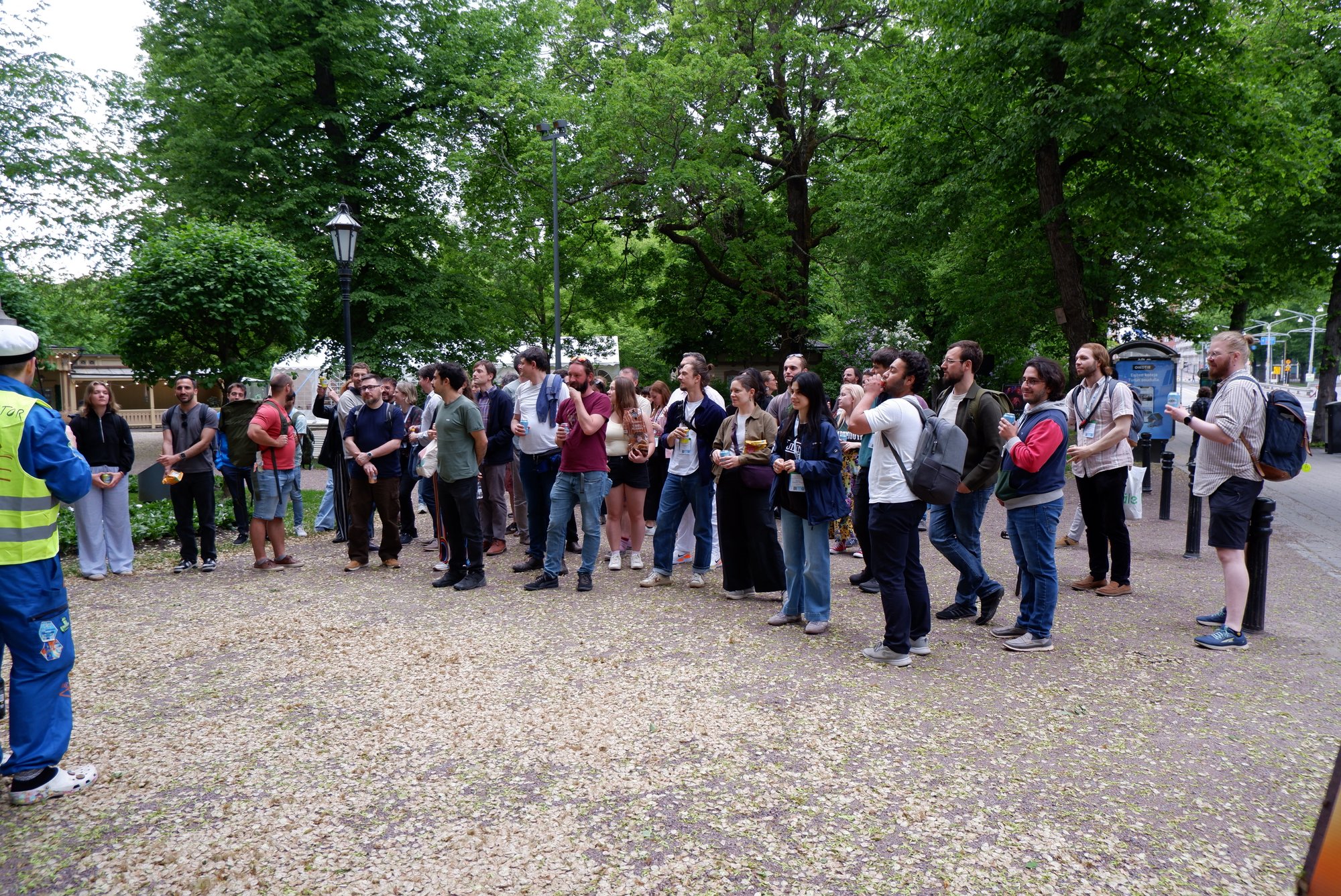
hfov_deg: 73.7
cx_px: 670
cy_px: 448
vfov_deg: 53.2
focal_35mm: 24
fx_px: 894
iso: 200
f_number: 3.6
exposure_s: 1/100
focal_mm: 16.6
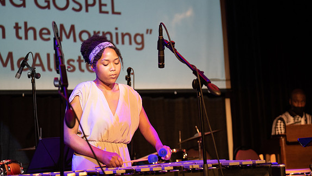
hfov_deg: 28.2
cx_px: 149
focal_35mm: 75
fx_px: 620
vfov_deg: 16.1
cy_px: 83
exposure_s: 1/125
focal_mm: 62
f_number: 2.8
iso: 1600
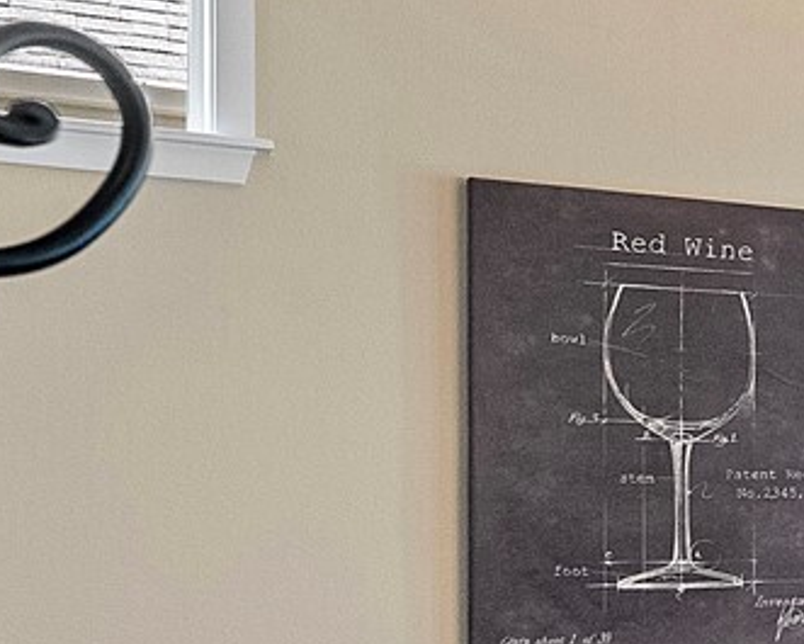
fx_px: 1833
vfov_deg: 19.6
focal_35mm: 77
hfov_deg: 19.6
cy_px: 574
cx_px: 1366
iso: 1600
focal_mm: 16
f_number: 5.6
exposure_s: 1/60
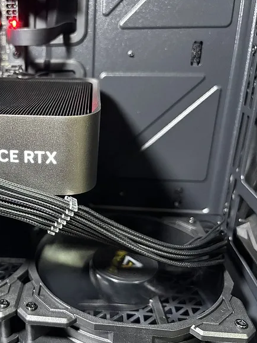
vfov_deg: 52.6
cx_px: 37
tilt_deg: -23.2
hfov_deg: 38.6
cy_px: 172
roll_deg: +1.1
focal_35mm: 35
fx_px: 346
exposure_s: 1/40
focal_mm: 5.96
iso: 640
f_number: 1.6
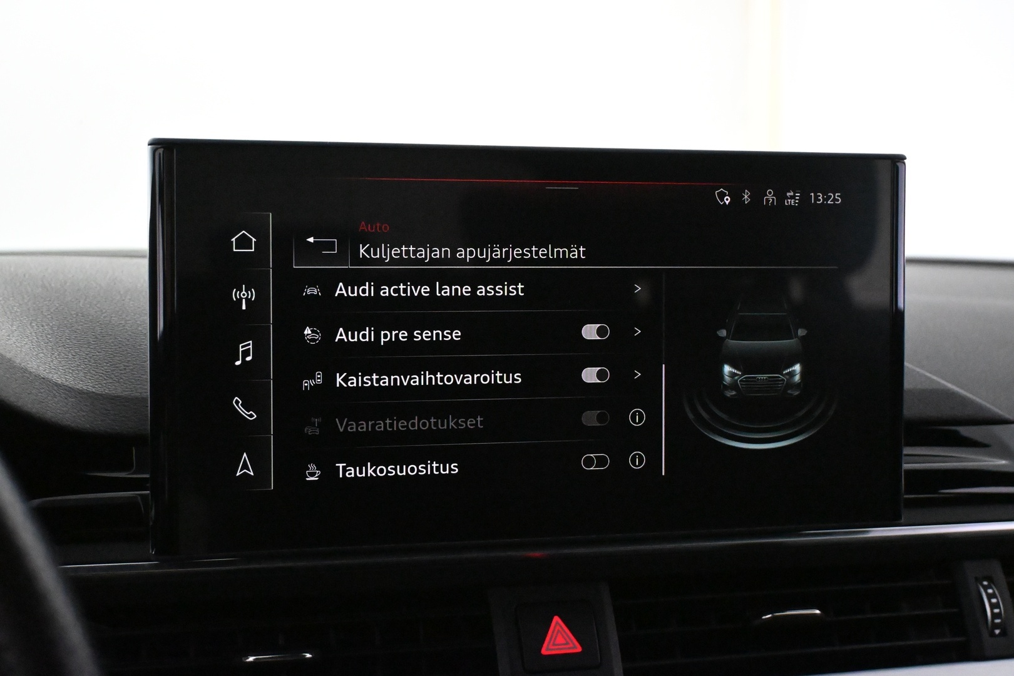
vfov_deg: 23.8
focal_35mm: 57
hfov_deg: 35.1
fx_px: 1605
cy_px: 338
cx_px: 507
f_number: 5.6
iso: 12800
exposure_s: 1/125
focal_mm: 38
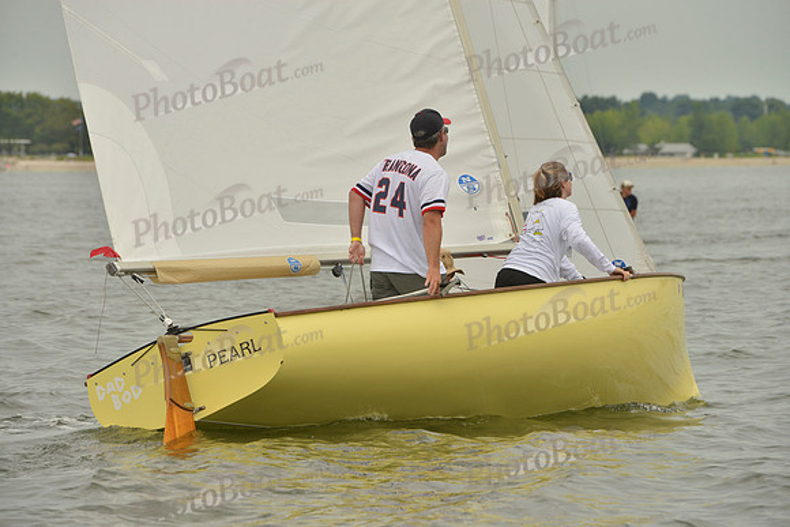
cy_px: 264
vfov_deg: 7.6
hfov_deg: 11.4
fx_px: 3951
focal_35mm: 180
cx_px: 395
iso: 400
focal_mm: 180
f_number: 9
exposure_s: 1/1250
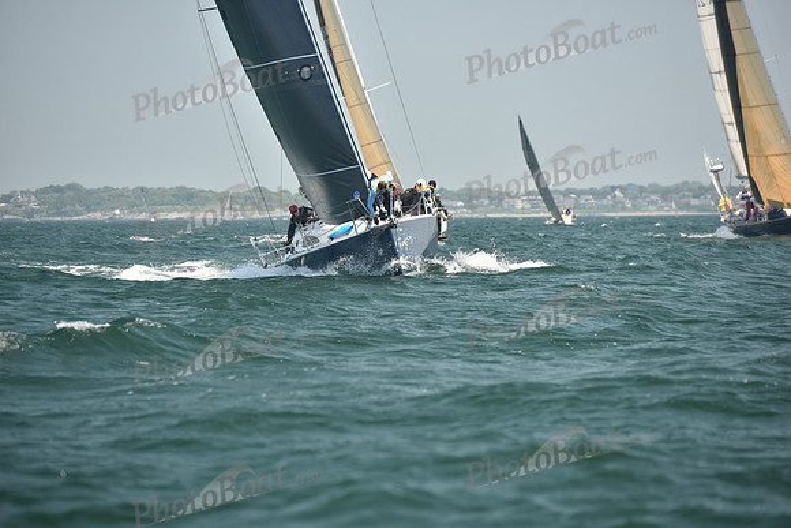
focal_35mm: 200
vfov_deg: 6.9
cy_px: 264
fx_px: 4395
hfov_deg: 10.3
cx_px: 396
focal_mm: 200
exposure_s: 1/640
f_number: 4.5
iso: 250
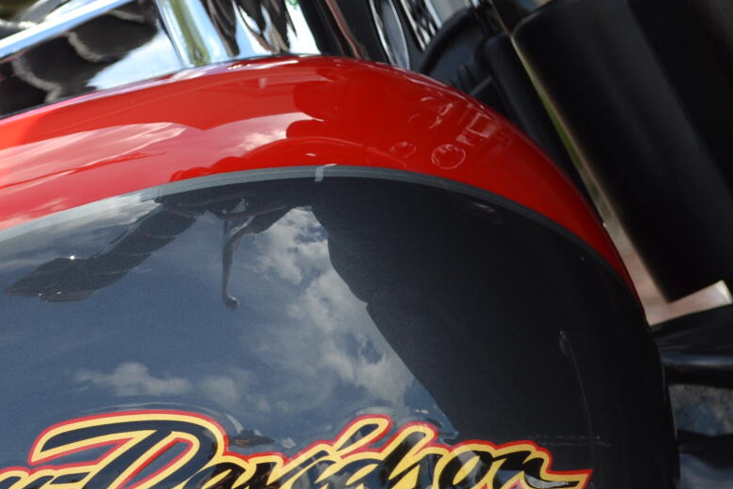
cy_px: 418
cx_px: -157
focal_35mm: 169
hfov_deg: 11.9
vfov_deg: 8.1
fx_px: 3441
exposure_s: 1/160
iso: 100
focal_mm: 44
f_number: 5.6
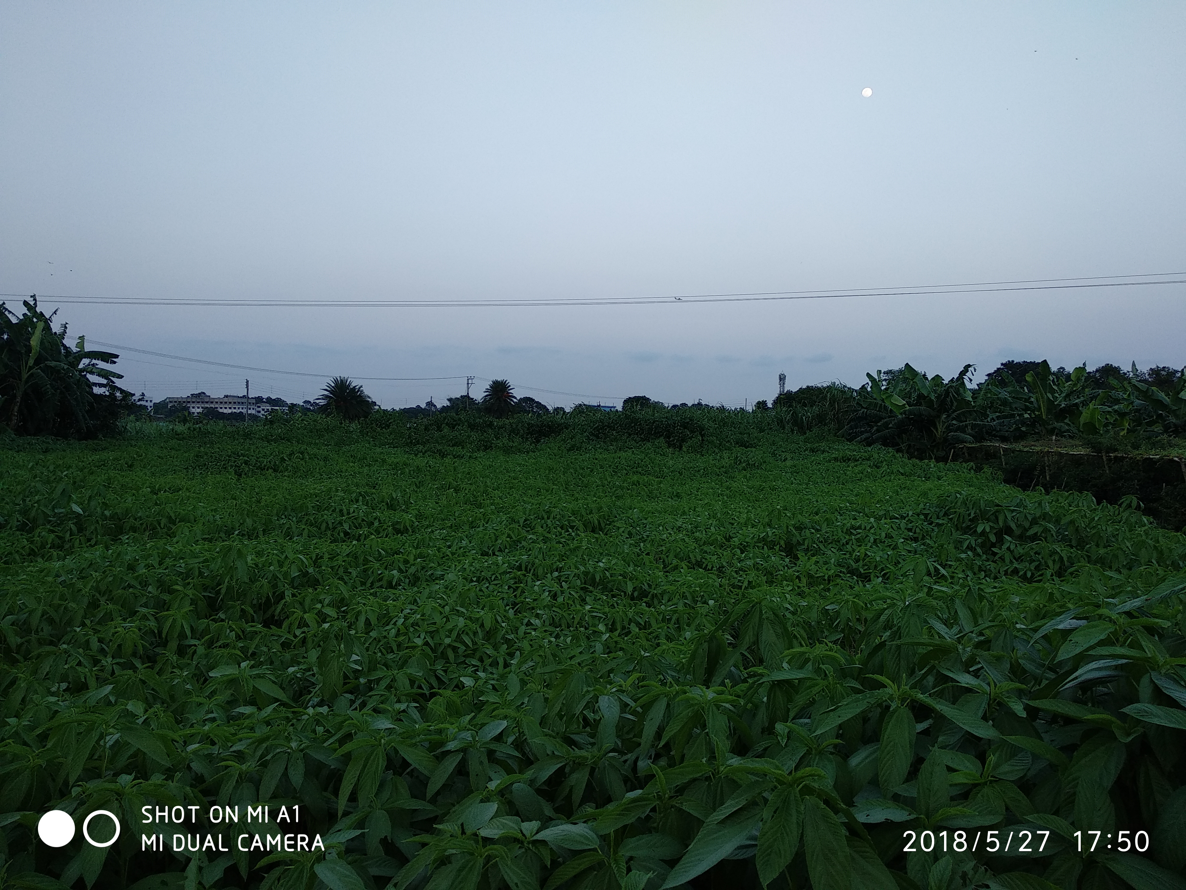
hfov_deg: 67.3
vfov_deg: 53.1
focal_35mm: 26
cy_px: 445
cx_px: 593
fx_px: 891
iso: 125
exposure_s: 1/100
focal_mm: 3.81
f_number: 2.2
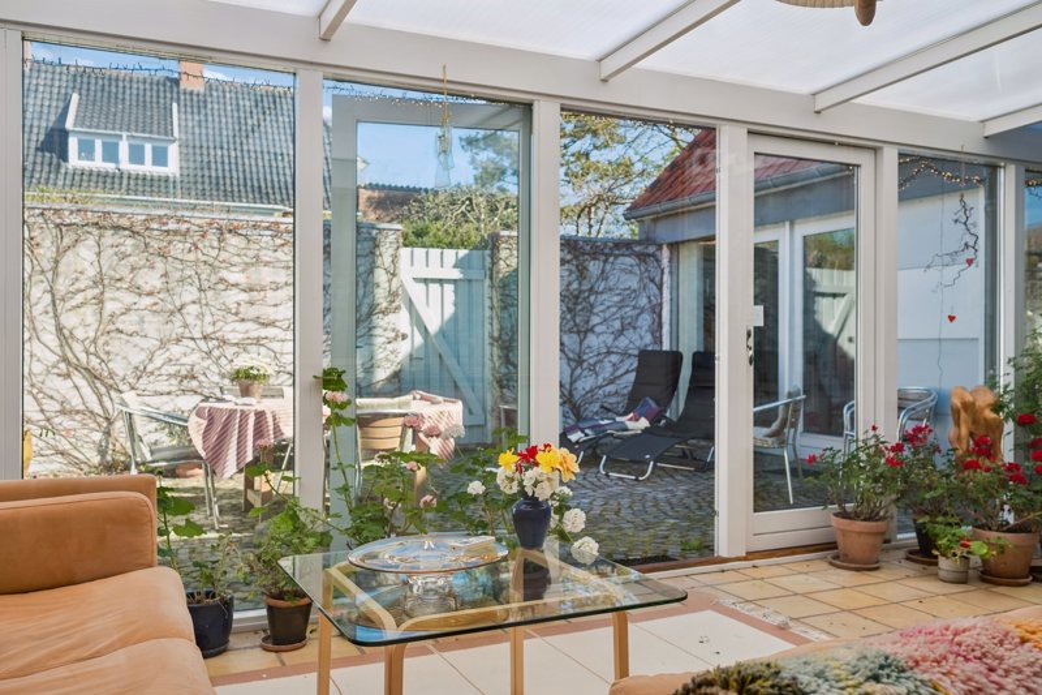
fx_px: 868
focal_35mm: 30
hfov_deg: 61.9
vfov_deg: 43.6
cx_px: 521
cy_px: 348
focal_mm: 30
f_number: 6.3
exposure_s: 1/160
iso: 400
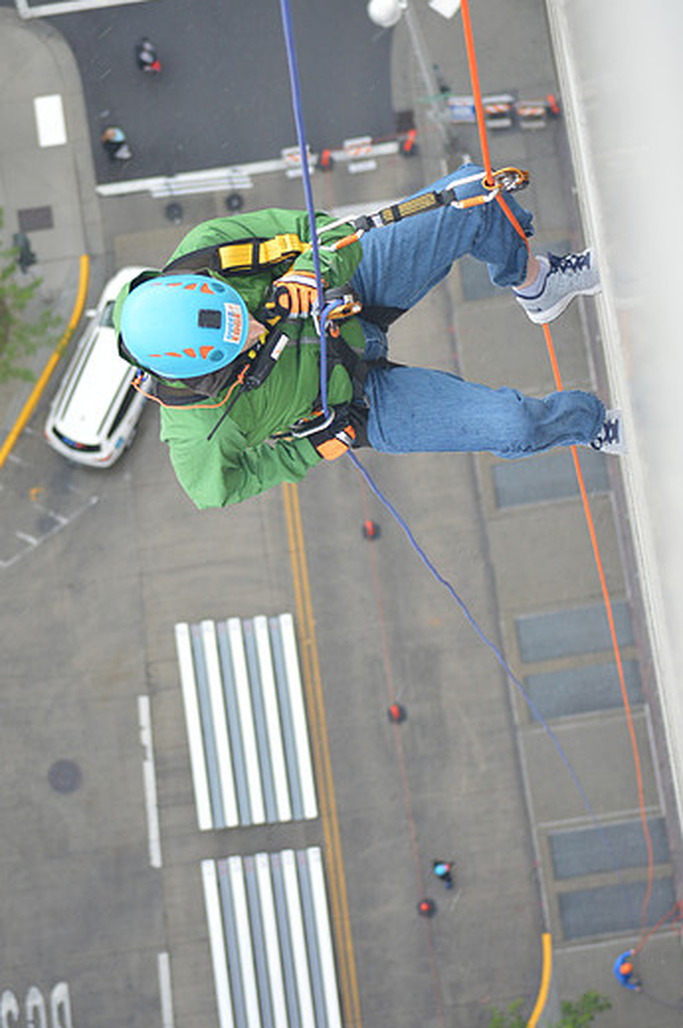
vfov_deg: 18.0
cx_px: 366
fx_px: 3251
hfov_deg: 12.0
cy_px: 539
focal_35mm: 114
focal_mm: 68
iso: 400
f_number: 5
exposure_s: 1/100
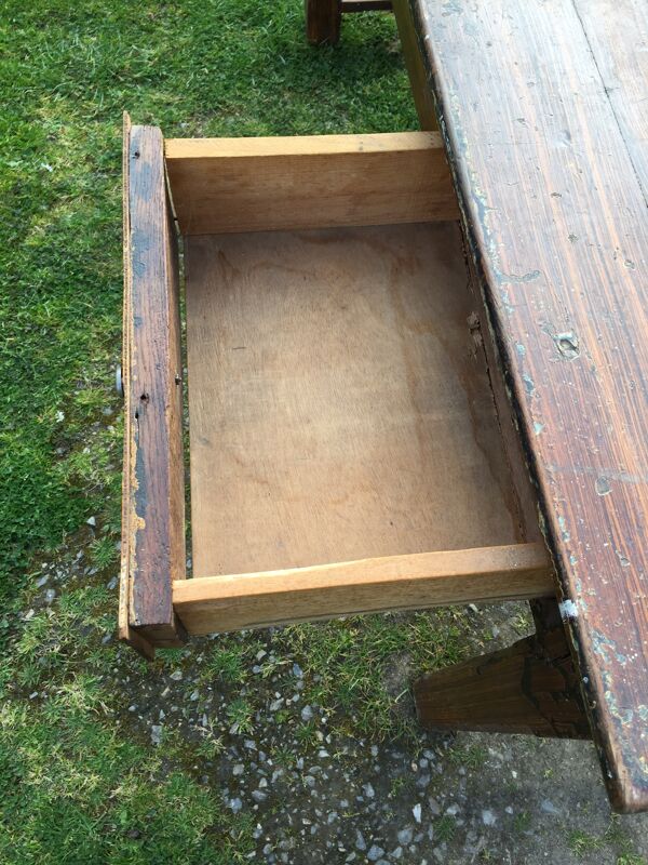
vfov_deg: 61.7
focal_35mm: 29
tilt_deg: -68.3
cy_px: 432
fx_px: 724
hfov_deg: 48.2
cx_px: 324
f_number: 2.2
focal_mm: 4.15
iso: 32
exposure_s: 1/133
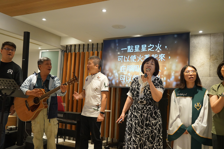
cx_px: 112
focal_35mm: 33
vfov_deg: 40.0
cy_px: 74
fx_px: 205
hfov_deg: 57.2
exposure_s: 1/160
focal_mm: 33
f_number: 4
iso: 2500
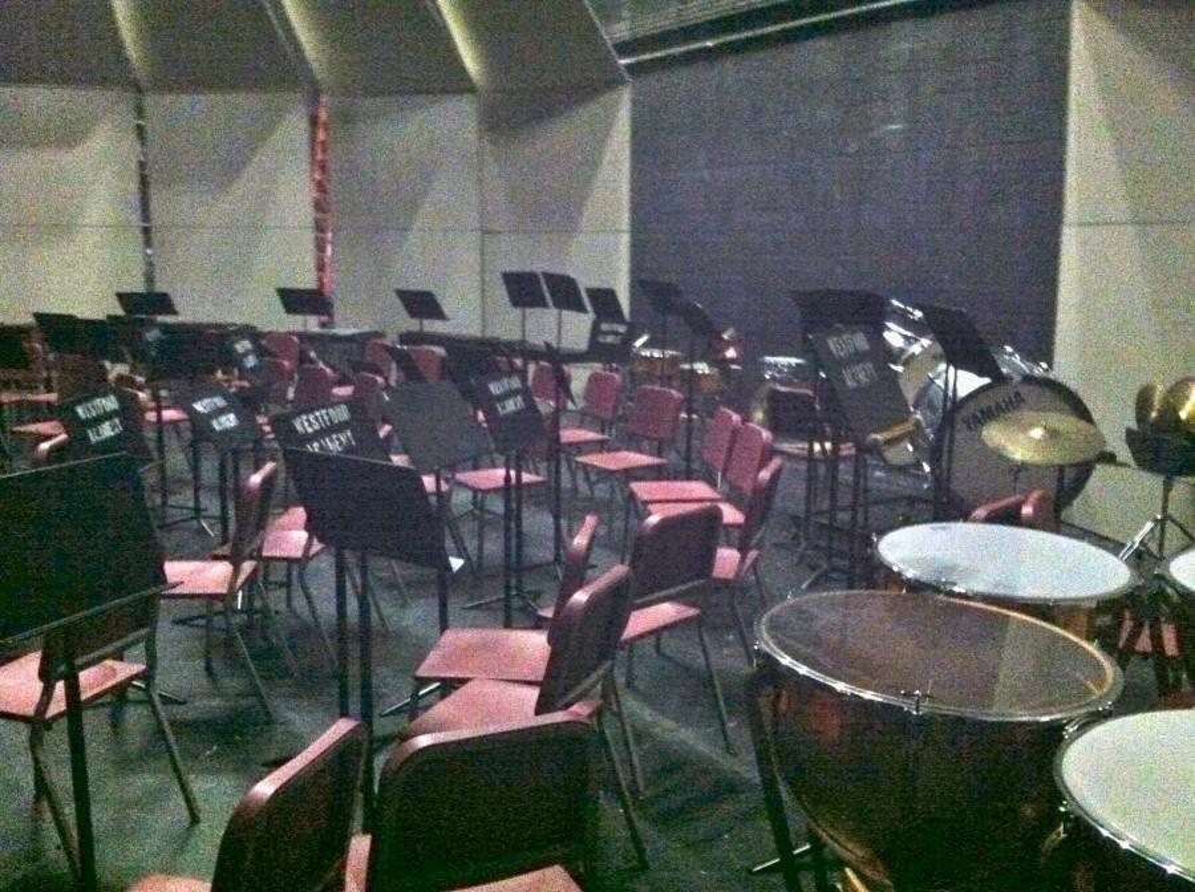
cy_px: 446
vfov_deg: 40.6
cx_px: 598
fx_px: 1206
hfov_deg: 52.7
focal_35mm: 35
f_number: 2.8
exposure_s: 1/15
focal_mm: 3.85
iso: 1000
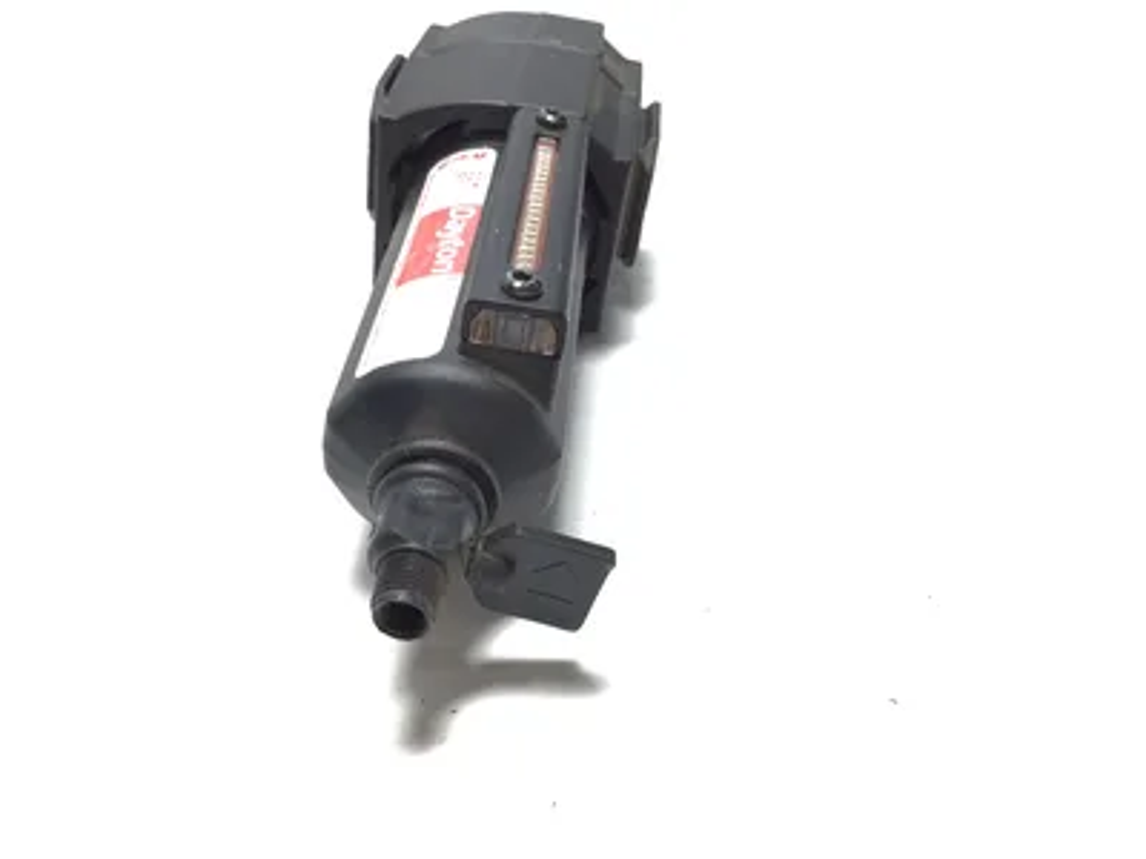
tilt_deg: -35.2
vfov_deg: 45.4
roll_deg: +0.6
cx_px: 573
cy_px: 430
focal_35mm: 31
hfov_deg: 58.4
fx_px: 1026
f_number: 2.4
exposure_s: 1/120
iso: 40
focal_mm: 3.3
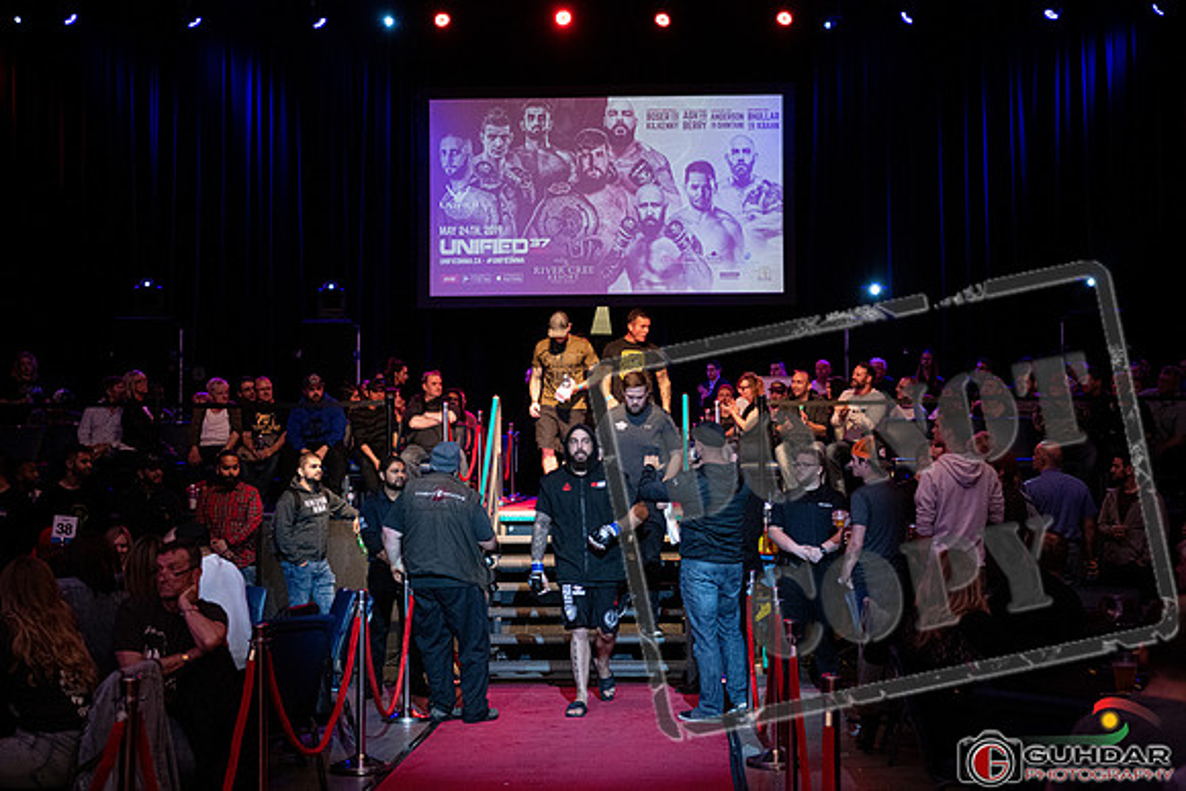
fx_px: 1812
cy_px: 396
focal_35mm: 55
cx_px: 593
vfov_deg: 24.6
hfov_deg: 36.2
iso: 3200
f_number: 2.8
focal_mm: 55
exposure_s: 1/500
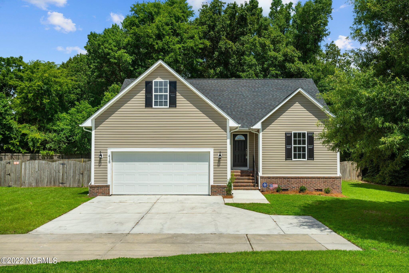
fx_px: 409
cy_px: 136
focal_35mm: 36
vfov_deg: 36.9
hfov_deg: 53.1
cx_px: 204
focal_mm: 36
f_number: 8
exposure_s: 1/1600
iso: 125
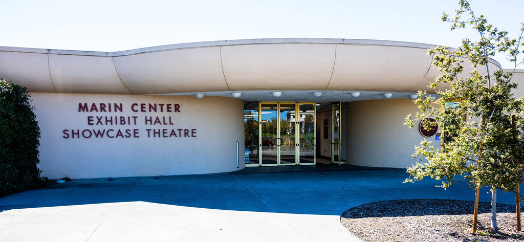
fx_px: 351
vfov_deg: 37.6
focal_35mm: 26
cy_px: 161
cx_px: 262
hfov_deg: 73.5
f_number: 10
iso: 1000
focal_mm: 24
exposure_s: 1/500
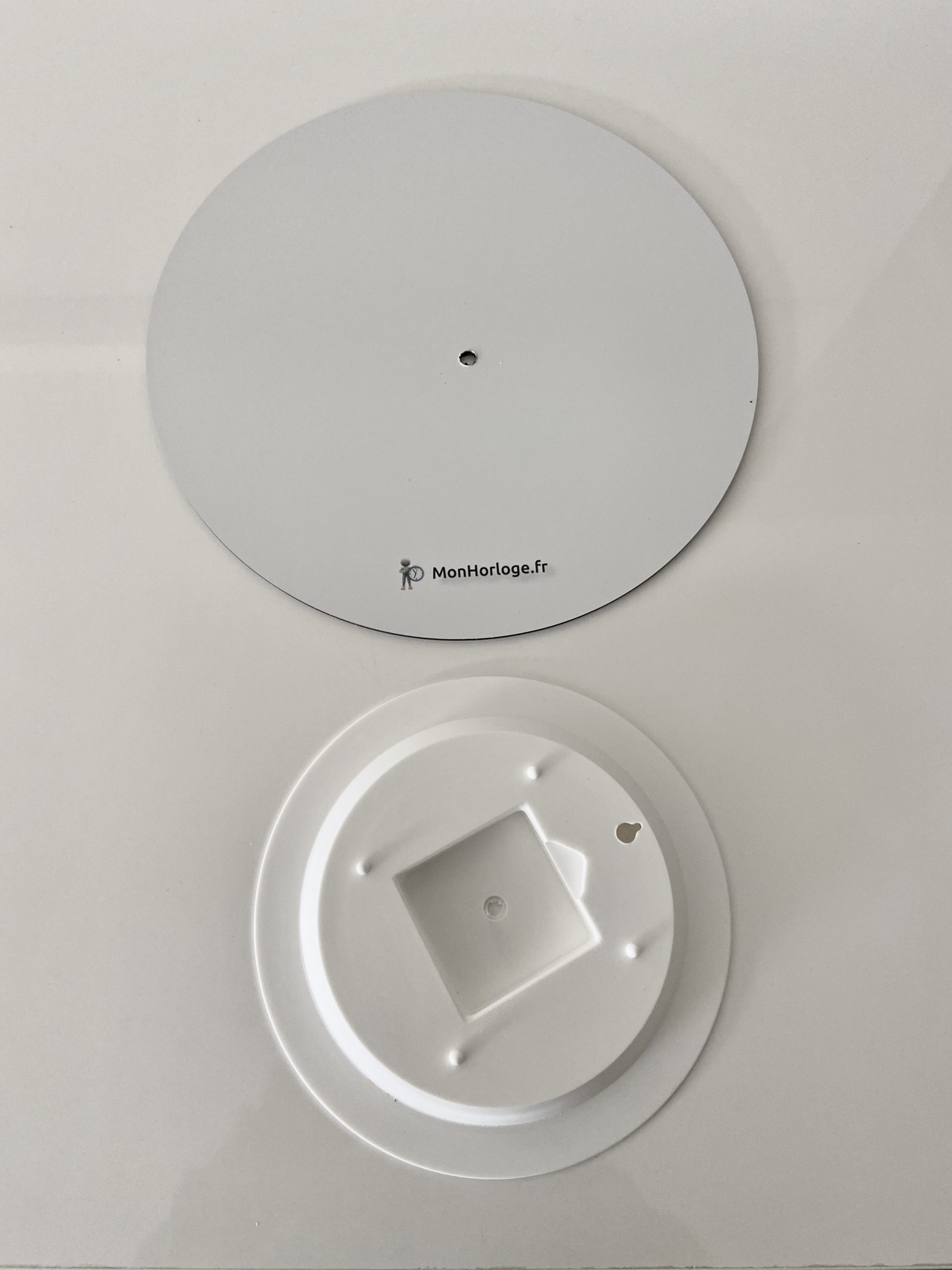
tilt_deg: -74.2
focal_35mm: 26
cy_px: 635
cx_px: 476
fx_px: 953
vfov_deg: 67.3
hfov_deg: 53.1
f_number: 1.8
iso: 125
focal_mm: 4.25
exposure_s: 1/66
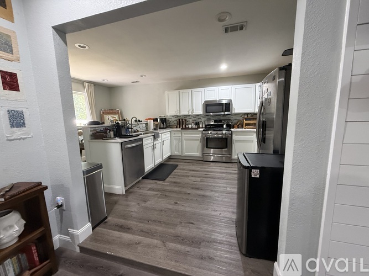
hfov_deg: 102.1
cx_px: 184
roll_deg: +2.0
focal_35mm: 14
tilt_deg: -6.6
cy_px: 138
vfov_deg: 85.7
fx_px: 149
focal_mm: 2.22
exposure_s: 1/60
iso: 400
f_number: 2.2
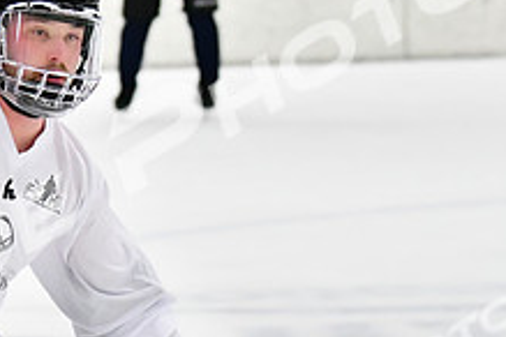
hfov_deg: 7.2
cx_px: -18
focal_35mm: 286
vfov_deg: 4.8
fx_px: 4020
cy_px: 230
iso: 6400
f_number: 2.8
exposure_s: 1/2000
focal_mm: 72
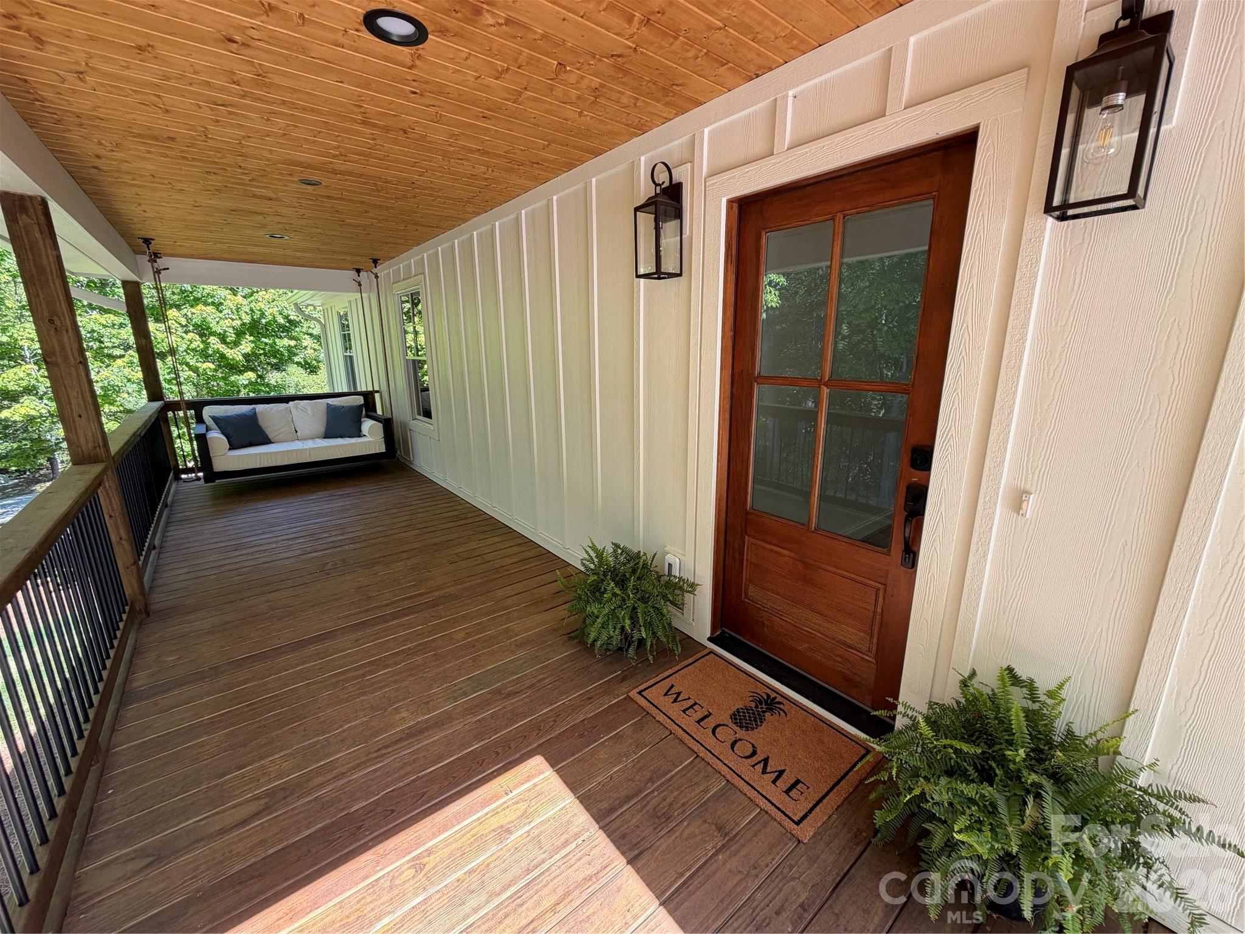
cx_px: 622
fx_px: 504
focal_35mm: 14
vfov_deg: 85.7
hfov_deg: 102.1
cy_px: 467
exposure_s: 1/121
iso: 50
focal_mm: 2.22
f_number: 2.2
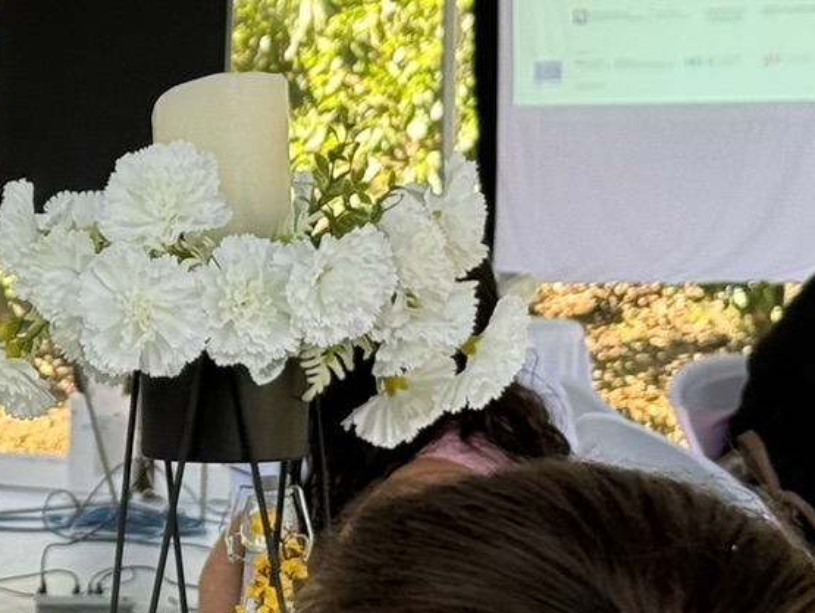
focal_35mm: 177
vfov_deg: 8.4
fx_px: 4170
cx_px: -207
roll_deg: -1.2
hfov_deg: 10.9
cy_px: 423
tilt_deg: -6.3
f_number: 1.78
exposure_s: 1/121
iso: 80
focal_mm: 6.76
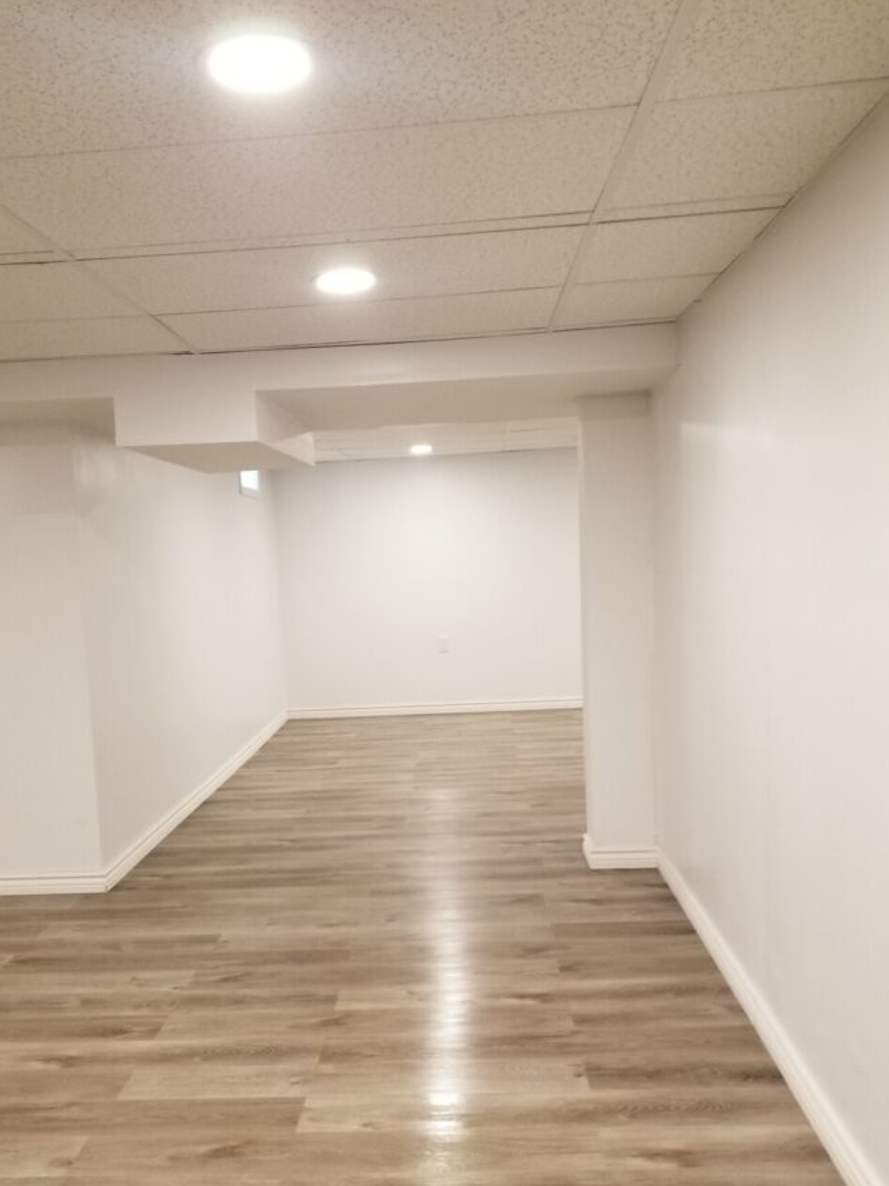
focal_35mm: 31
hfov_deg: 45.3
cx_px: 378
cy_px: 681
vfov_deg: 58.1
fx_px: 1062
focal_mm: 4.25
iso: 200
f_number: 1.7
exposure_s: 1/30
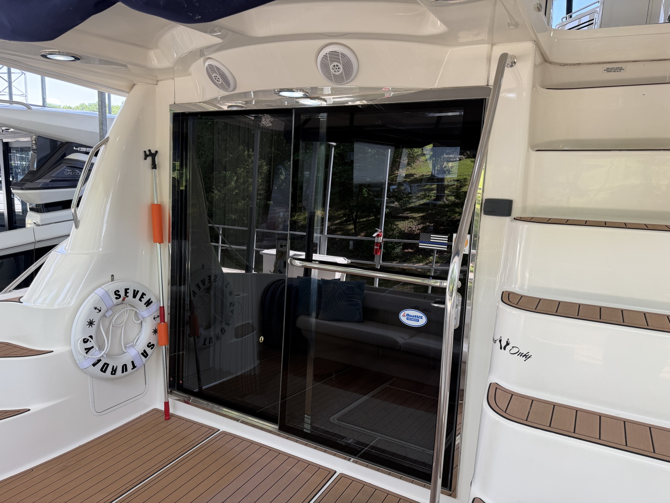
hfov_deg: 71.6
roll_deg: -2.0
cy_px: 252
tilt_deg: -7.4
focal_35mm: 24
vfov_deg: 56.8
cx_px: 335
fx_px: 465
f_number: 1.78
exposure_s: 1/180
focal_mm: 6.76
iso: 64
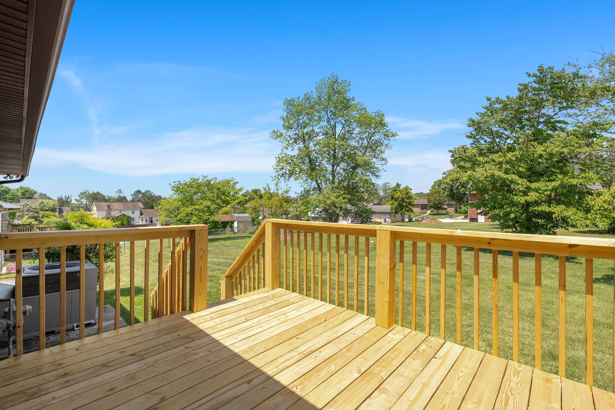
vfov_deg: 72.1
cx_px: 308
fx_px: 282
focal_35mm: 16
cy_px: 205
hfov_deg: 95.0
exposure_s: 1/400
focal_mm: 16.5
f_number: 8
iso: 400
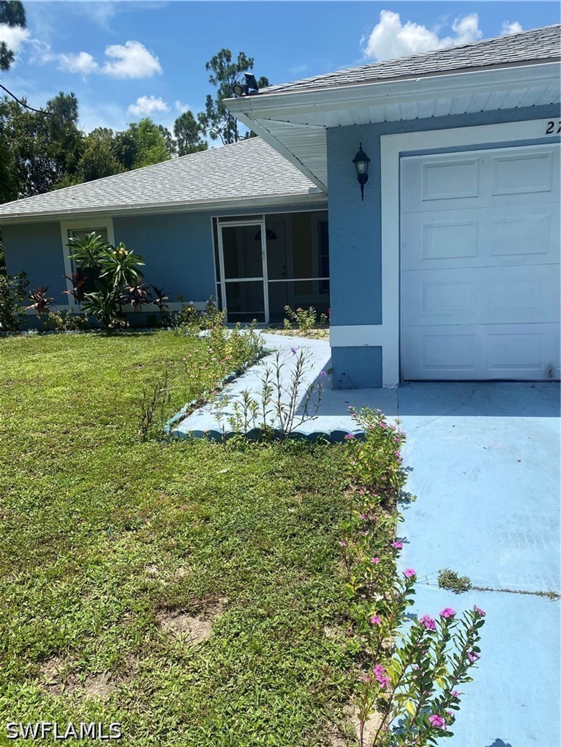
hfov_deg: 53.1
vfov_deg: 67.3
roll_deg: +2.9
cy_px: 374
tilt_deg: -12.7
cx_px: 280
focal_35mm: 26
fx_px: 562
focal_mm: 4.25
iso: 32
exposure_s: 1/3846
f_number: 1.8
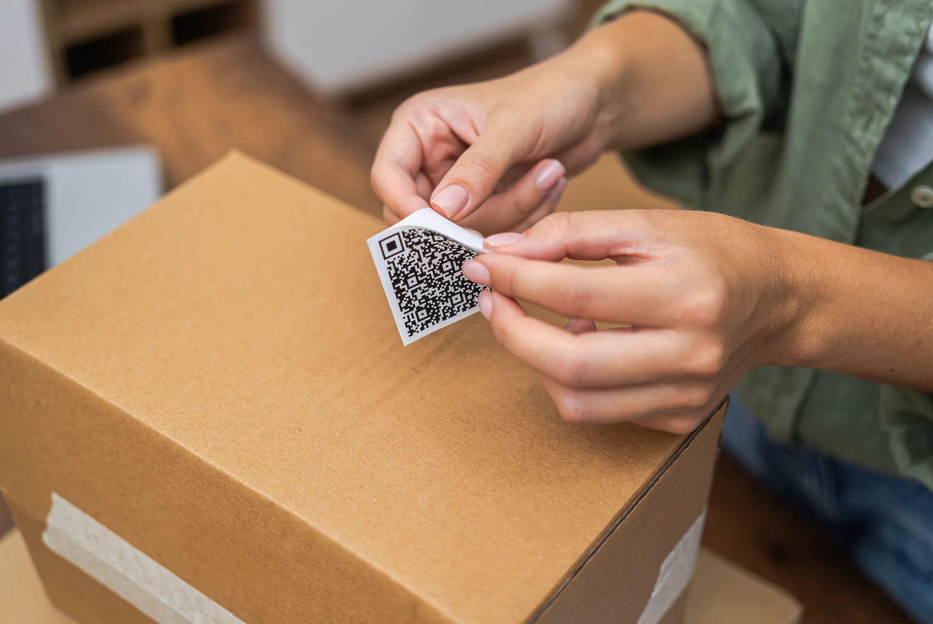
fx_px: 1297
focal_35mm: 50
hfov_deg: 39.6
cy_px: 312
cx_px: 466
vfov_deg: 27.0
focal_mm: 50
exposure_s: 1/100
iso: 640
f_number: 2.5
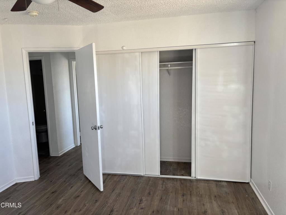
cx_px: 143
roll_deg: +1.5
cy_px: 108
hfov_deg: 67.3
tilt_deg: -7.2
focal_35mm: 26
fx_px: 215
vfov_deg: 53.1
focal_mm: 5.96
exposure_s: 1/121
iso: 40
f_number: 1.6
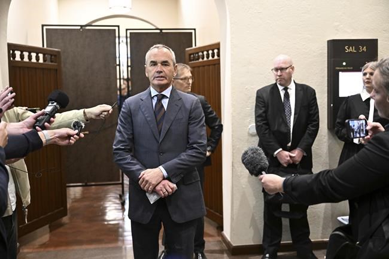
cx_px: 194
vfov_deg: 29.2
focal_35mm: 46
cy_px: 130
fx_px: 497
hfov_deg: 42.8
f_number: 3.2
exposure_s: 1/125
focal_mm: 46
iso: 3200
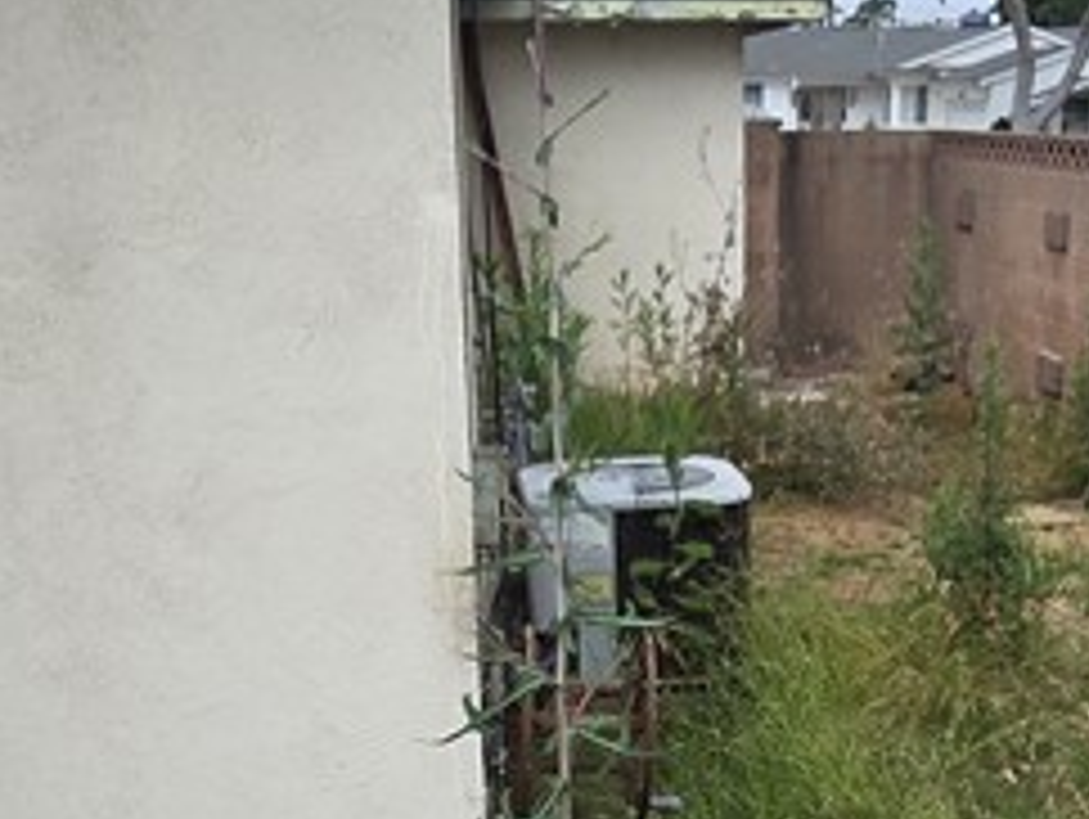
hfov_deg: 34.6
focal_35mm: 55
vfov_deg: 26.0
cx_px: 711
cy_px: 684
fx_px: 1732
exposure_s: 1/1859
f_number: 2.2
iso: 50
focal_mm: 2.2
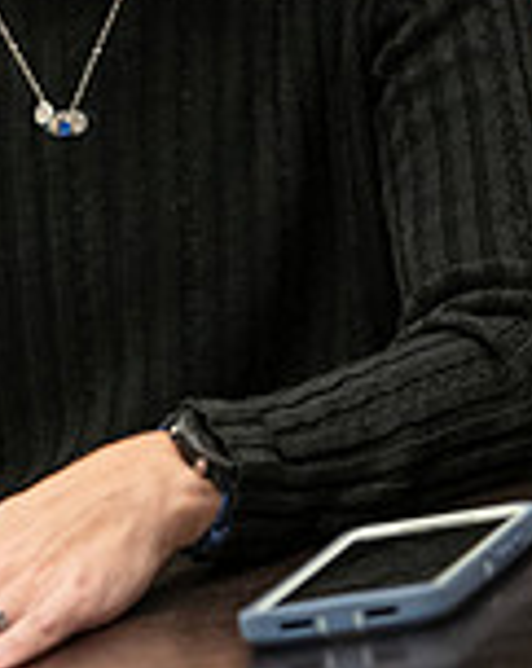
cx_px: -343
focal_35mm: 485
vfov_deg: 4.0
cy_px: 46
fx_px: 9574
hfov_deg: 3.2
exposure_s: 1/200
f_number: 2.8
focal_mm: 135
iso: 1250
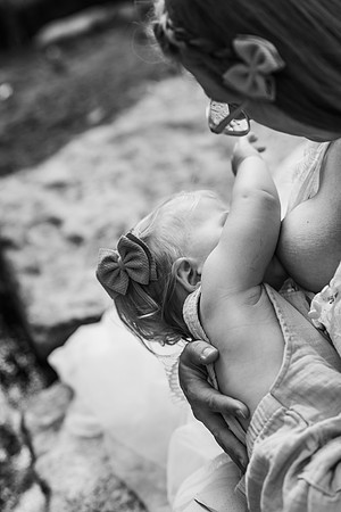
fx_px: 1208
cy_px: 256
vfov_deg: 23.9
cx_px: 170
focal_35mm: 85
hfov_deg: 16.1
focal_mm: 85
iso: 500
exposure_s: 1/800
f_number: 3.2
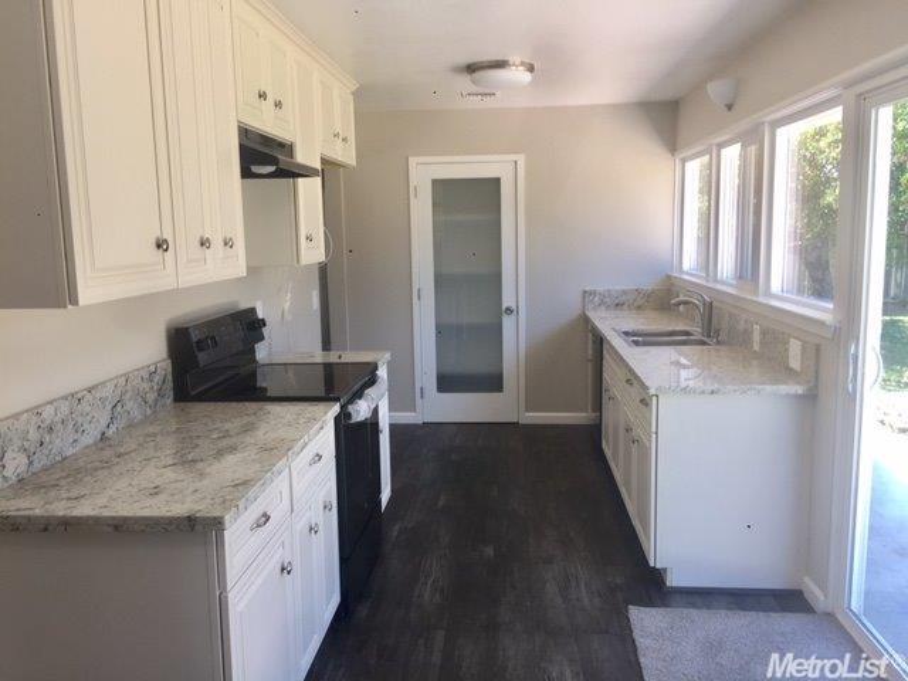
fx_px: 761
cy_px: 340
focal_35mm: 29
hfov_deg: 61.7
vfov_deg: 48.2
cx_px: 454
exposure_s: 1/60
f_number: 2.2
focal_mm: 4.15
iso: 32
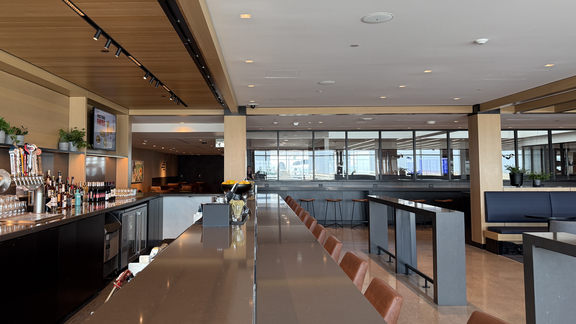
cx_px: 247
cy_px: 137
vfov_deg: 38.8
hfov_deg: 64.0
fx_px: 458
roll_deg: +0.0
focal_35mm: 30
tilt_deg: +4.1
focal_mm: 6.76
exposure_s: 1/150
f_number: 1.78
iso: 160
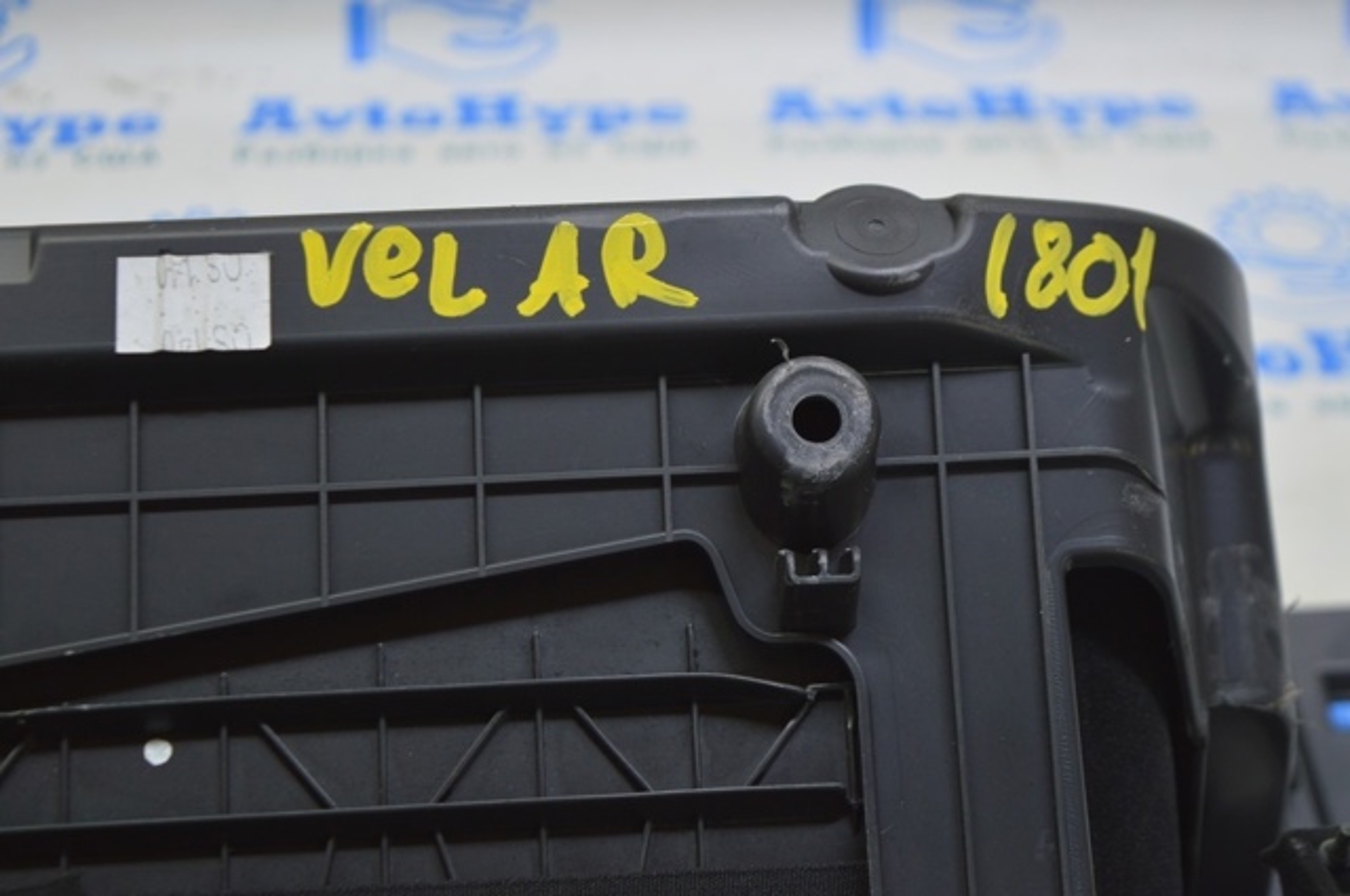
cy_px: 448
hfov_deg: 24.6
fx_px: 3090
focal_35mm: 82
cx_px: 675
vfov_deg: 16.5
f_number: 5.6
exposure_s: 1/20
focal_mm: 55
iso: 400
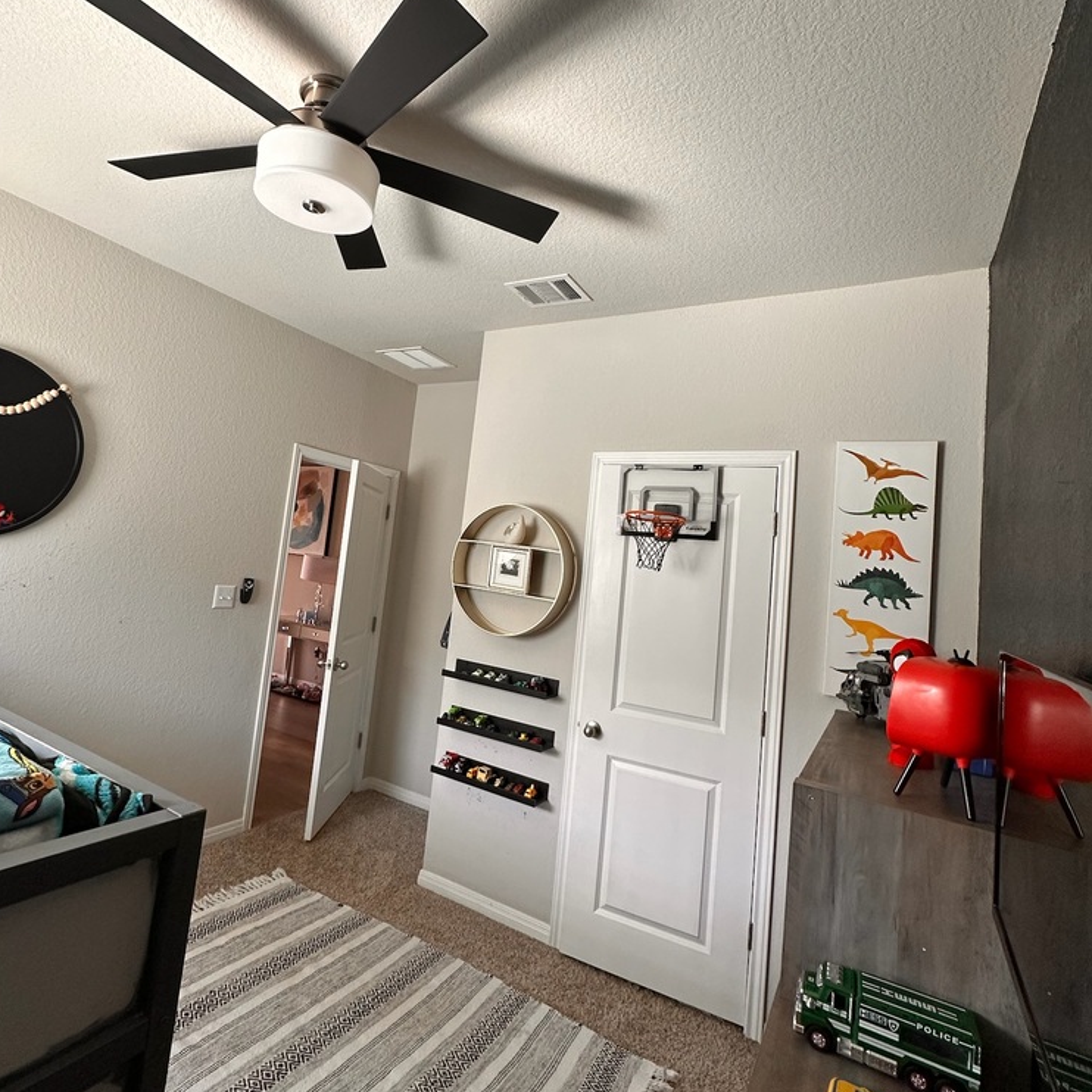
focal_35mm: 18
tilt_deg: +6.5
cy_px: 503
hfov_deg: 80.5
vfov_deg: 80.6
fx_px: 642
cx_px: 497
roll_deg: -6.8
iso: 160
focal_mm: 2.22
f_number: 2.2
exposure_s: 1/99
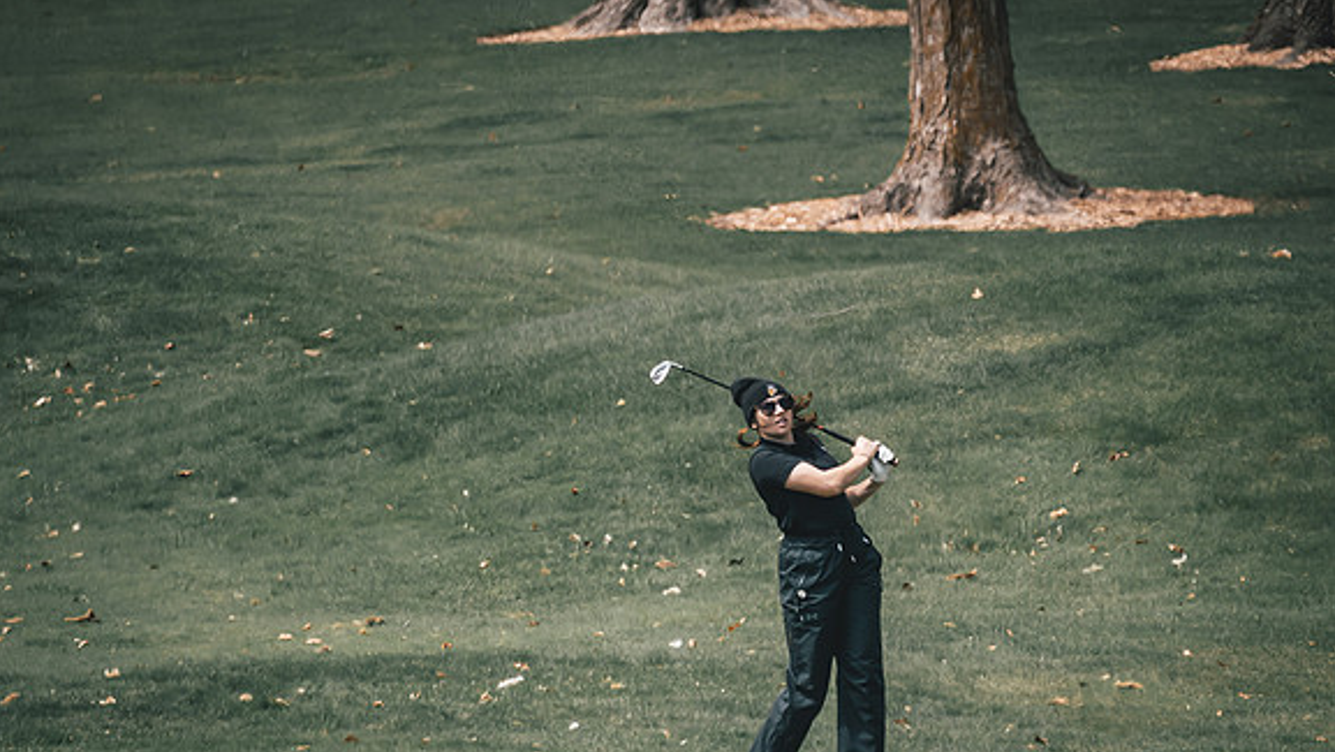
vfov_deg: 1.4
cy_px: 541
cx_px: 774
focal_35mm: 846
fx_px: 29957
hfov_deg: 2.6
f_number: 6.3
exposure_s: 1/1600
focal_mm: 400
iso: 640
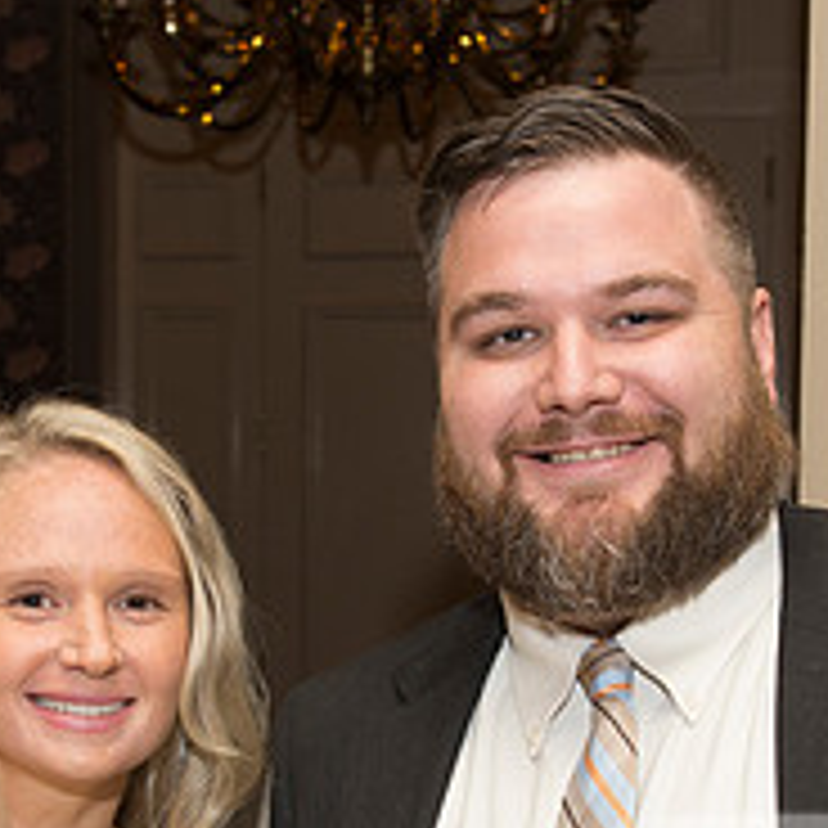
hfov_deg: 18.5
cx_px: 376
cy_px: 719
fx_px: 2544
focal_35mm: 94
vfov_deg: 18.2
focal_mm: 32
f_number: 5.6
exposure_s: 1/80
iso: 1000
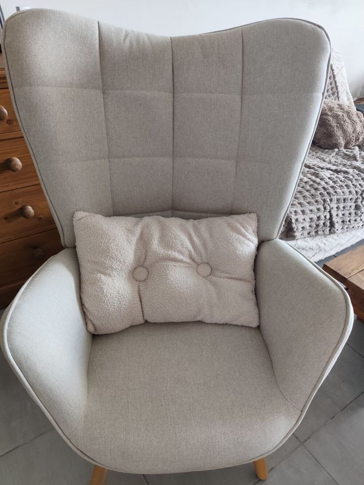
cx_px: 182
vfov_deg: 73.9
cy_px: 242
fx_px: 322
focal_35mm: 23
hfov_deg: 58.9
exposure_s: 1/120
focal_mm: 6.19
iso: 250
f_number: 1.65
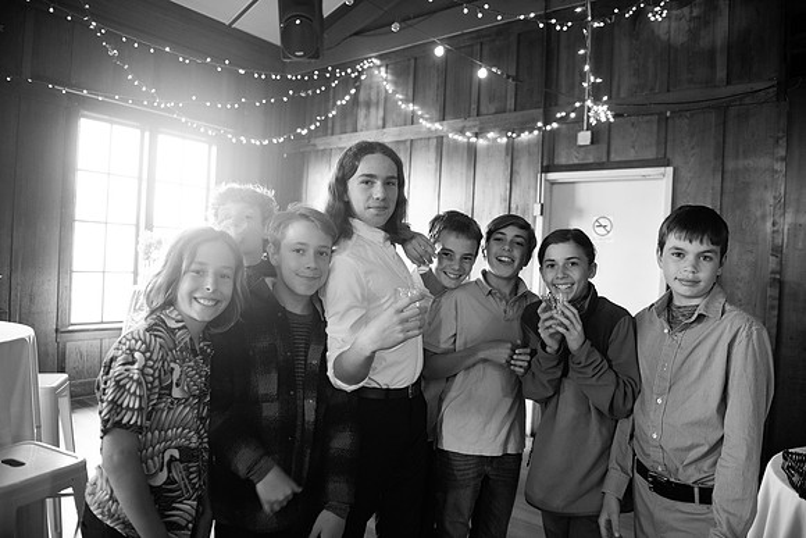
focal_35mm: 24
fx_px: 537
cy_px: 269
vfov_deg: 53.2
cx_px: 403
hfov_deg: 73.7
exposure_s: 1/80
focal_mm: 24
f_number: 2.8
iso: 1250
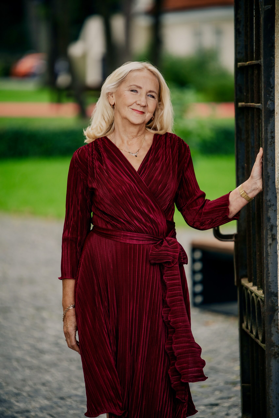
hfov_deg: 6.9
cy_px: 209
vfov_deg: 10.3
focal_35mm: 200
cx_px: 140
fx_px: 2325
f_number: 2.8
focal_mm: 200
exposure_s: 1/500
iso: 200
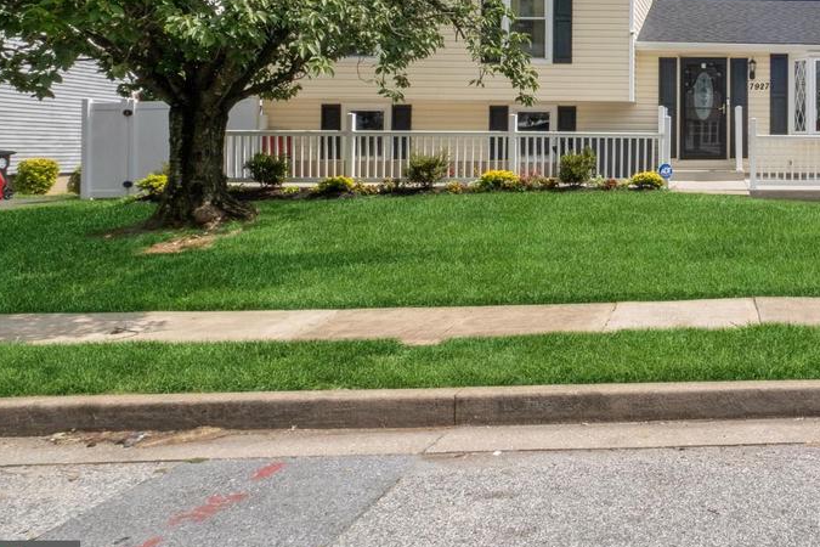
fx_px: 729
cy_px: 19
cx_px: 765
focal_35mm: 32
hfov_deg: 50.7
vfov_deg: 37.4
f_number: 14
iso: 400
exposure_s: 1/250
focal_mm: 10
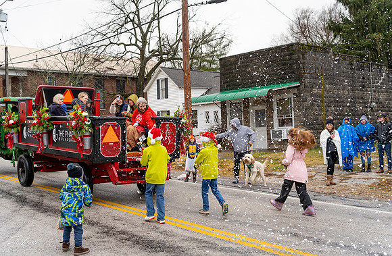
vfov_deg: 33.6
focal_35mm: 39
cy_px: 118
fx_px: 424
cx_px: 181
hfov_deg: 49.6
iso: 320
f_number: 2.8
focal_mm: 35
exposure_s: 1/640
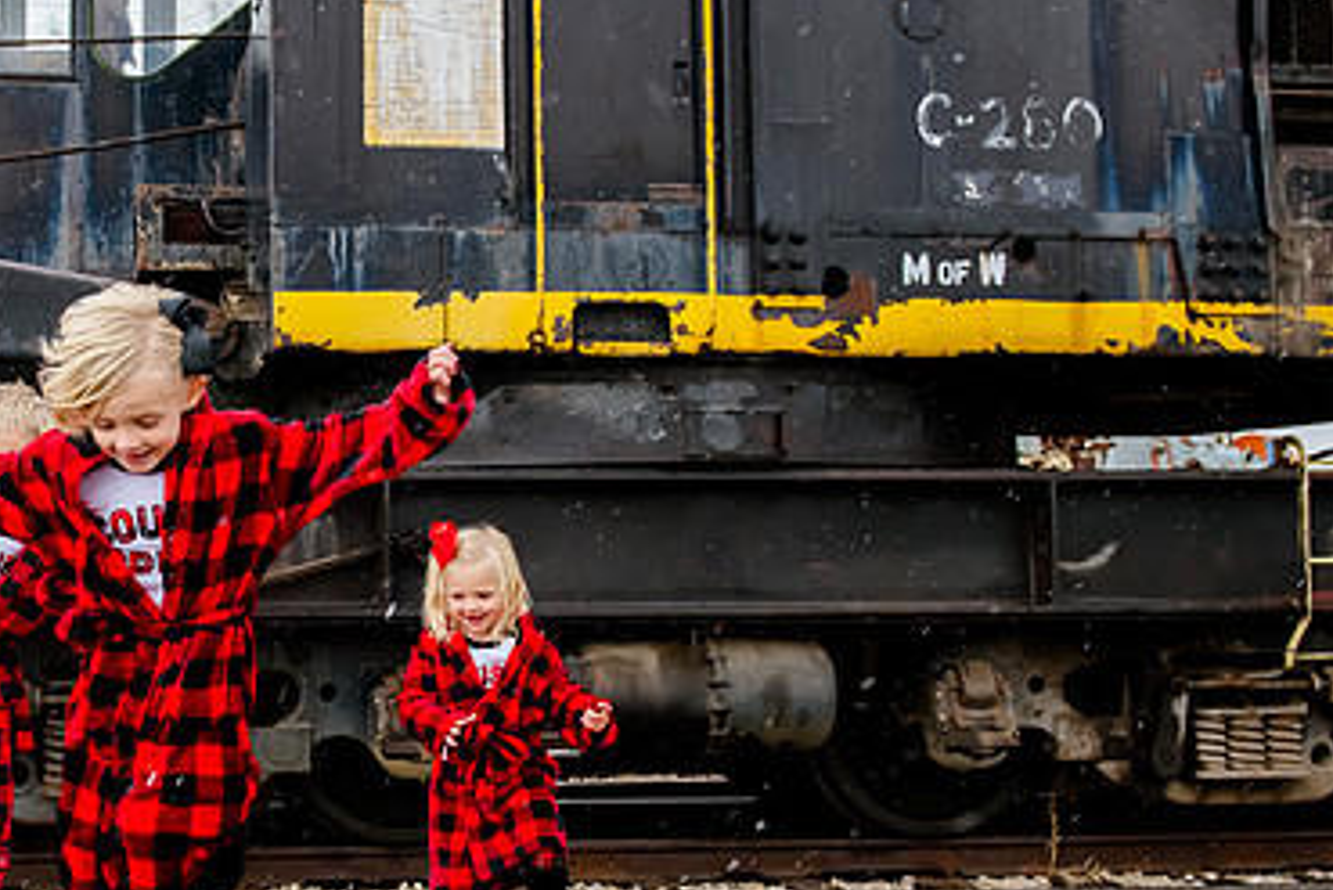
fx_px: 2000
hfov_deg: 35.7
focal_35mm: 54
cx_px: 276
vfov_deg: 25.1
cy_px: 489
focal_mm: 28
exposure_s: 1/320
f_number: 7.1
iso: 1250
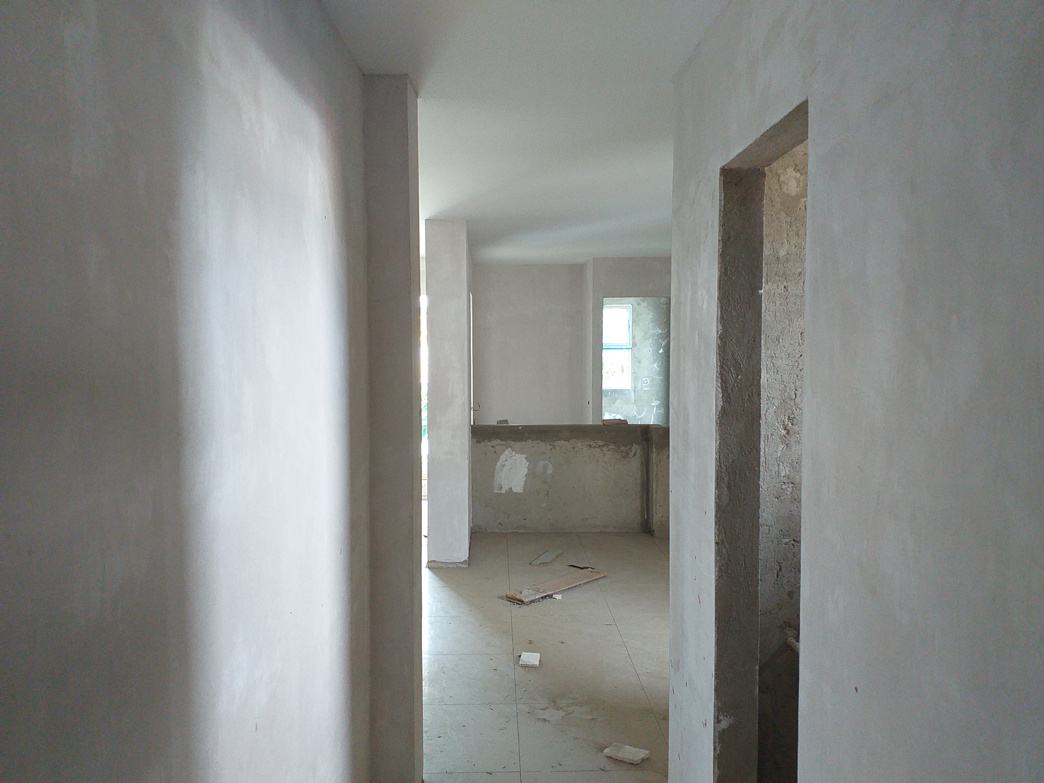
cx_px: 522
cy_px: 392
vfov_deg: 53.1
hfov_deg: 67.3
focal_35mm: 26
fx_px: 784
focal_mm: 3.6
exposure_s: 1/40
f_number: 1.9
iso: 160
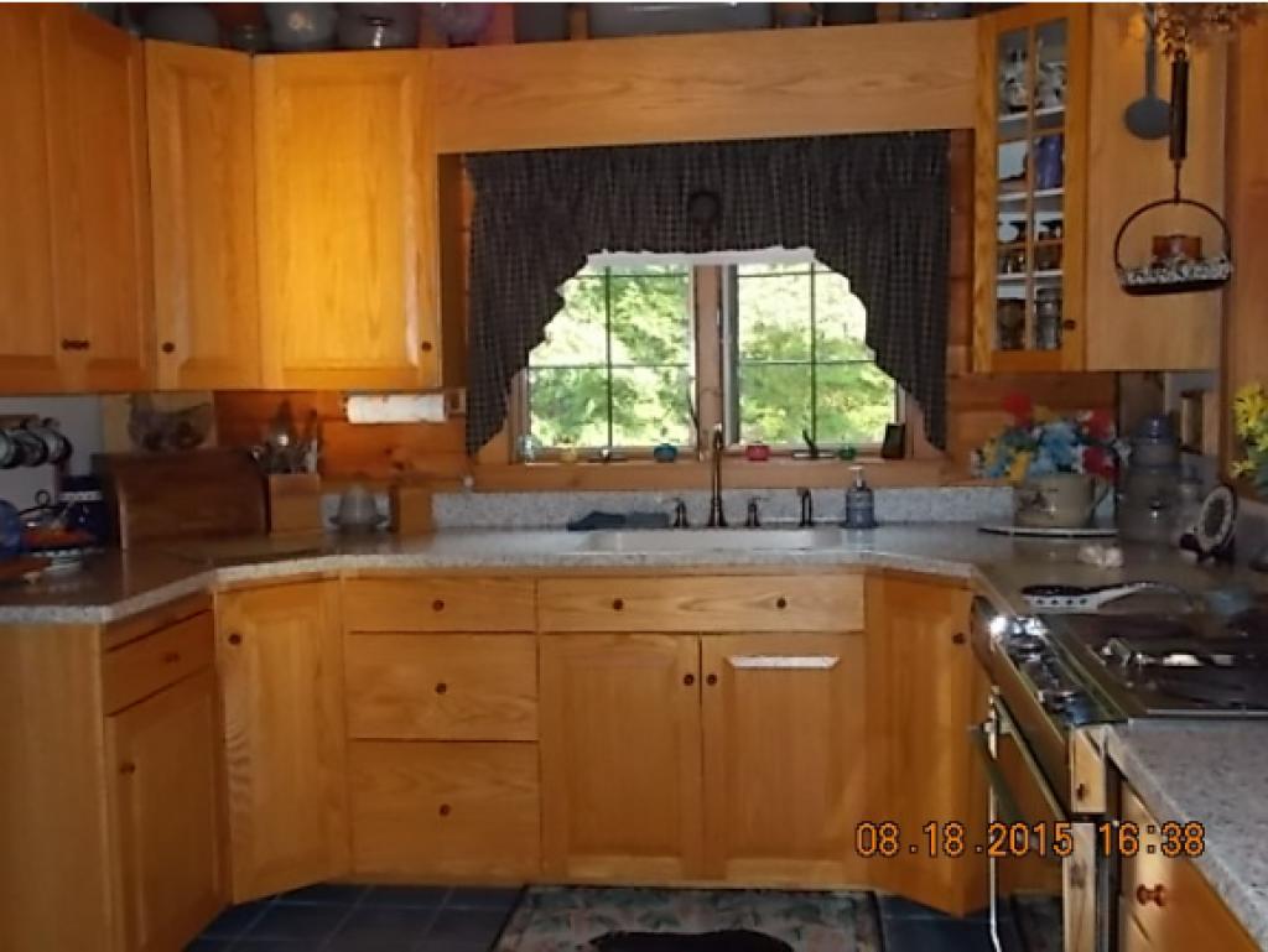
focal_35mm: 39
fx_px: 1429
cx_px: 634
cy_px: 476
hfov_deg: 47.8
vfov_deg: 36.8
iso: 250
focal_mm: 6.9
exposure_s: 1/30
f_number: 3.9
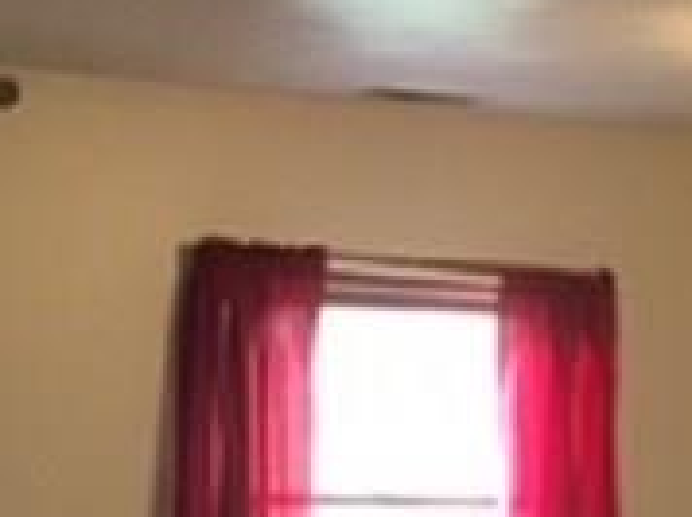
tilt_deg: -8.9
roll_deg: -1.0
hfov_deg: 11.8
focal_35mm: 167
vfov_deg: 8.4
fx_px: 3334
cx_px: 404
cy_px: 1015
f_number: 2.2
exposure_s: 1/30
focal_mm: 4.15
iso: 160
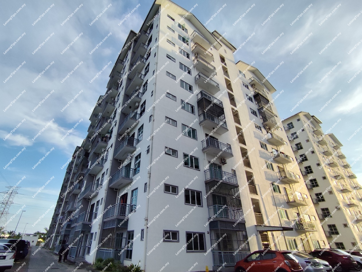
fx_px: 167
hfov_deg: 94.5
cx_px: 181
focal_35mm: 16
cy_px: 136
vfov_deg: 78.1
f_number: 2.2
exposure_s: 1/1421
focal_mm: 1.65
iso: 50
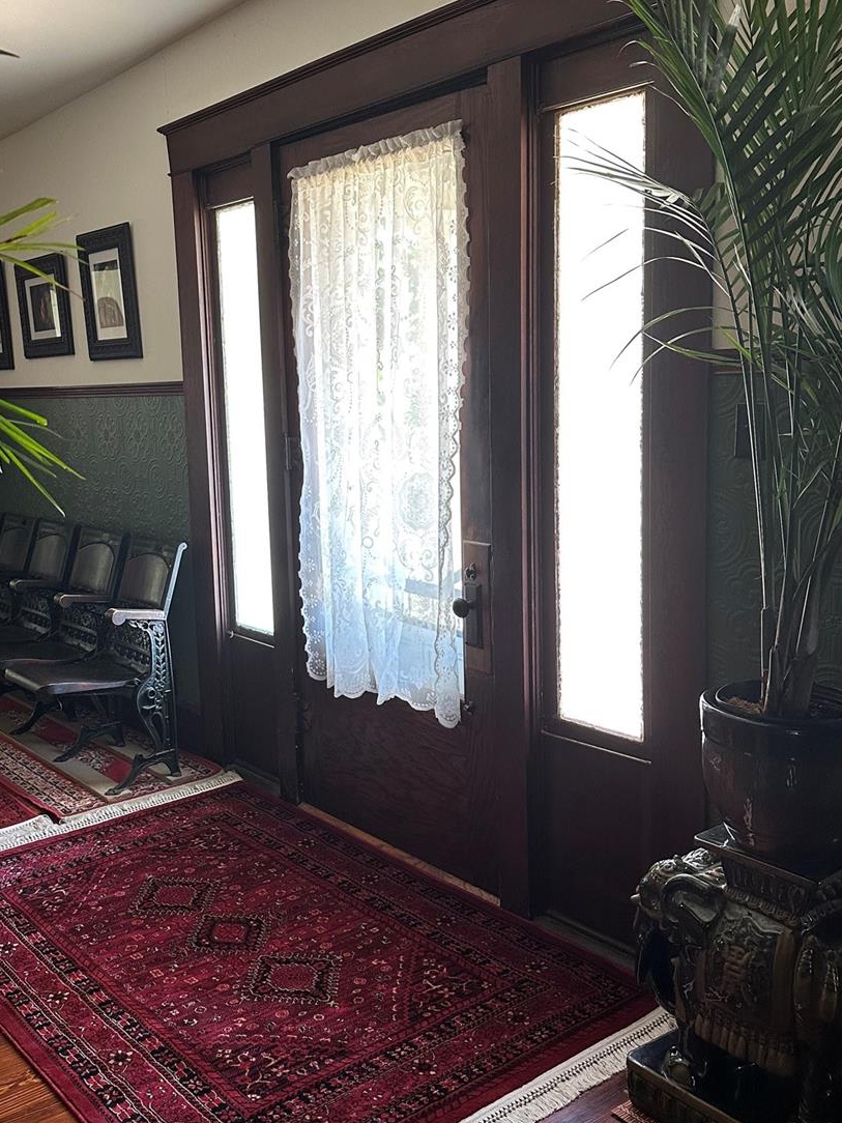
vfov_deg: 53.9
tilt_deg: -7.1
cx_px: 321
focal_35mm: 34
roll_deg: +1.7
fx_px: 1103
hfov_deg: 41.5
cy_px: 528
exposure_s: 1/75
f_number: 1.78
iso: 250
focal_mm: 6.86
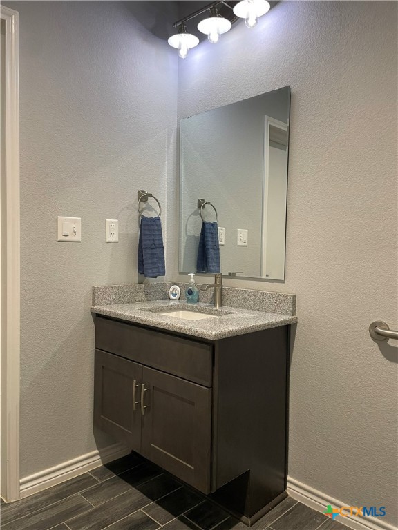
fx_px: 399
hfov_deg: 53.1
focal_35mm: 26
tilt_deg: -2.8
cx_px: 199
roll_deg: -0.6
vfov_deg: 67.3
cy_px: 265
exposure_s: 1/60
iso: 125
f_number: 1.6
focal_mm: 4.2
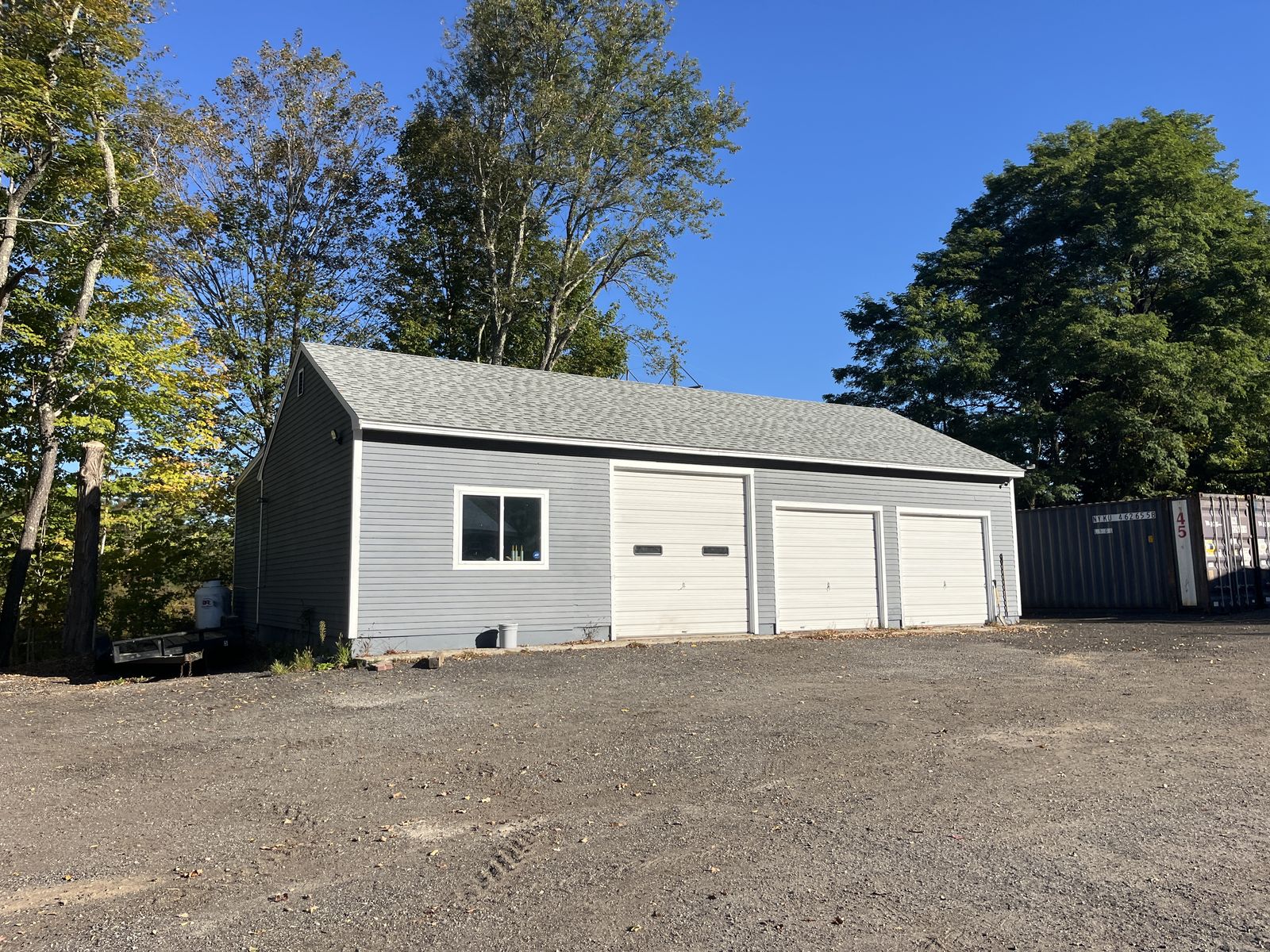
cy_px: 476
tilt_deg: +6.8
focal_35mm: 26
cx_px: 635
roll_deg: -1.8
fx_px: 954
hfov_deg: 67.3
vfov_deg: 53.1
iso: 50
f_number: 1.6
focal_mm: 5.1
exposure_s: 1/3049
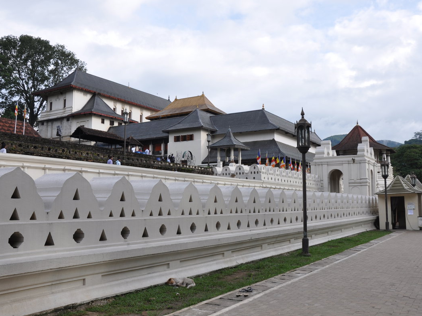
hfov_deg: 53.1
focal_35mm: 35
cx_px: 232
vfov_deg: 41.2
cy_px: 157
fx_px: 421
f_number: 11
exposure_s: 1/125
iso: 200
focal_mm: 21
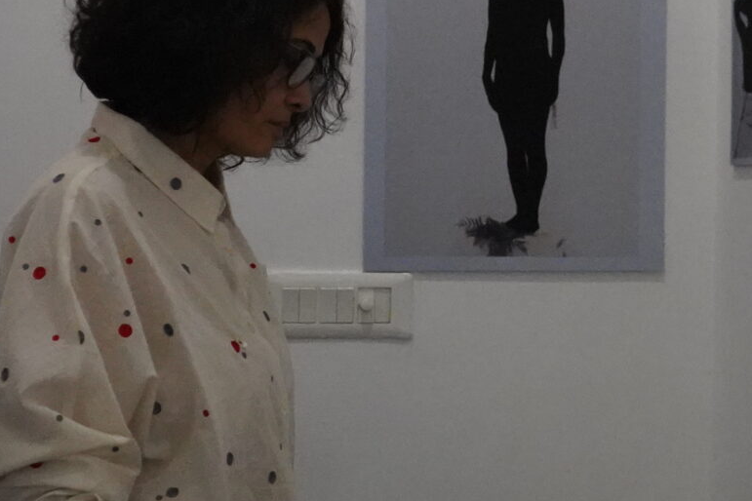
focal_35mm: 93
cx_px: 528
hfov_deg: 21.8
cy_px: 141
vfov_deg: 14.7
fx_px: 1943
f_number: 3.5
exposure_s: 1/160
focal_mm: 28
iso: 12800
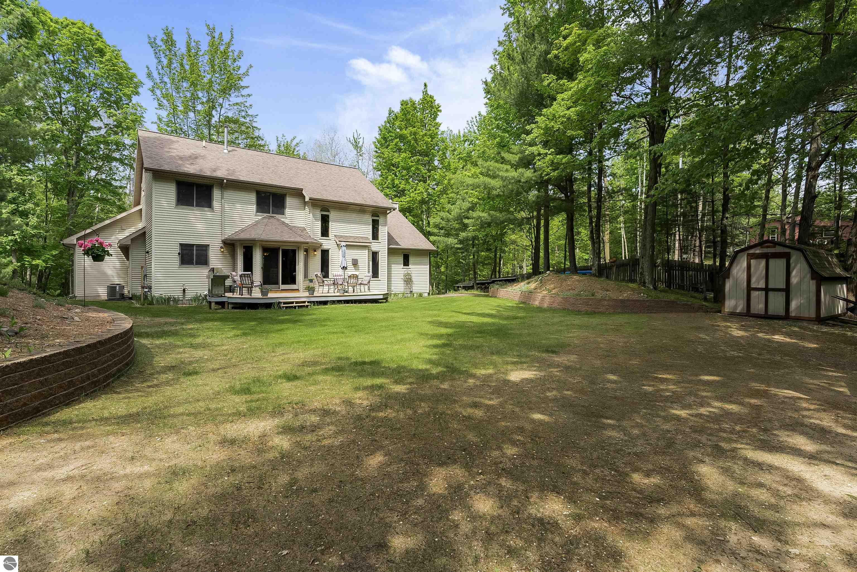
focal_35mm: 17
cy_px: 286
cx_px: 428
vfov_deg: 70.2
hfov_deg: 92.9
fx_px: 407
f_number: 9
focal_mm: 17.1
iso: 640
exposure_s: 1/500
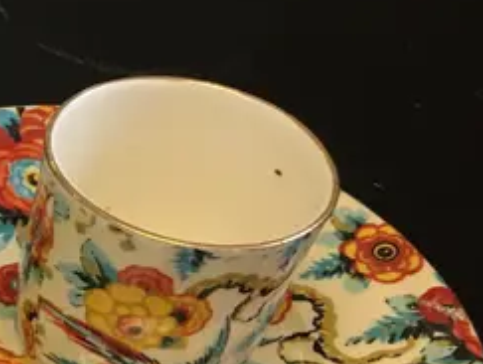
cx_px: -527
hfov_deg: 13.5
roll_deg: -0.7
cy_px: 288
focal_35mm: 122
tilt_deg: -41.5
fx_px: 1705
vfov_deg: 12.1
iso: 50
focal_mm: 4.15
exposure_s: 1/33
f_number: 2.2
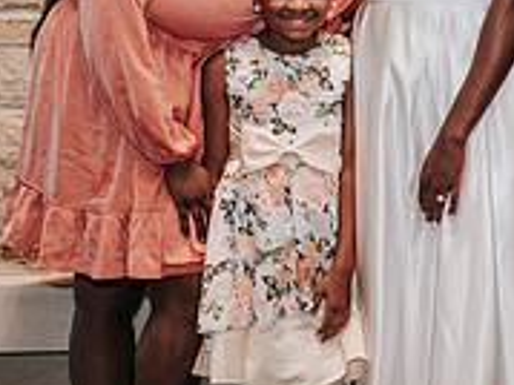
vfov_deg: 11.5
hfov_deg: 15.3
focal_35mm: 128
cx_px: 383
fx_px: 1899
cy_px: 105
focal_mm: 35
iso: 900
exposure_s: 1/160
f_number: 2.8
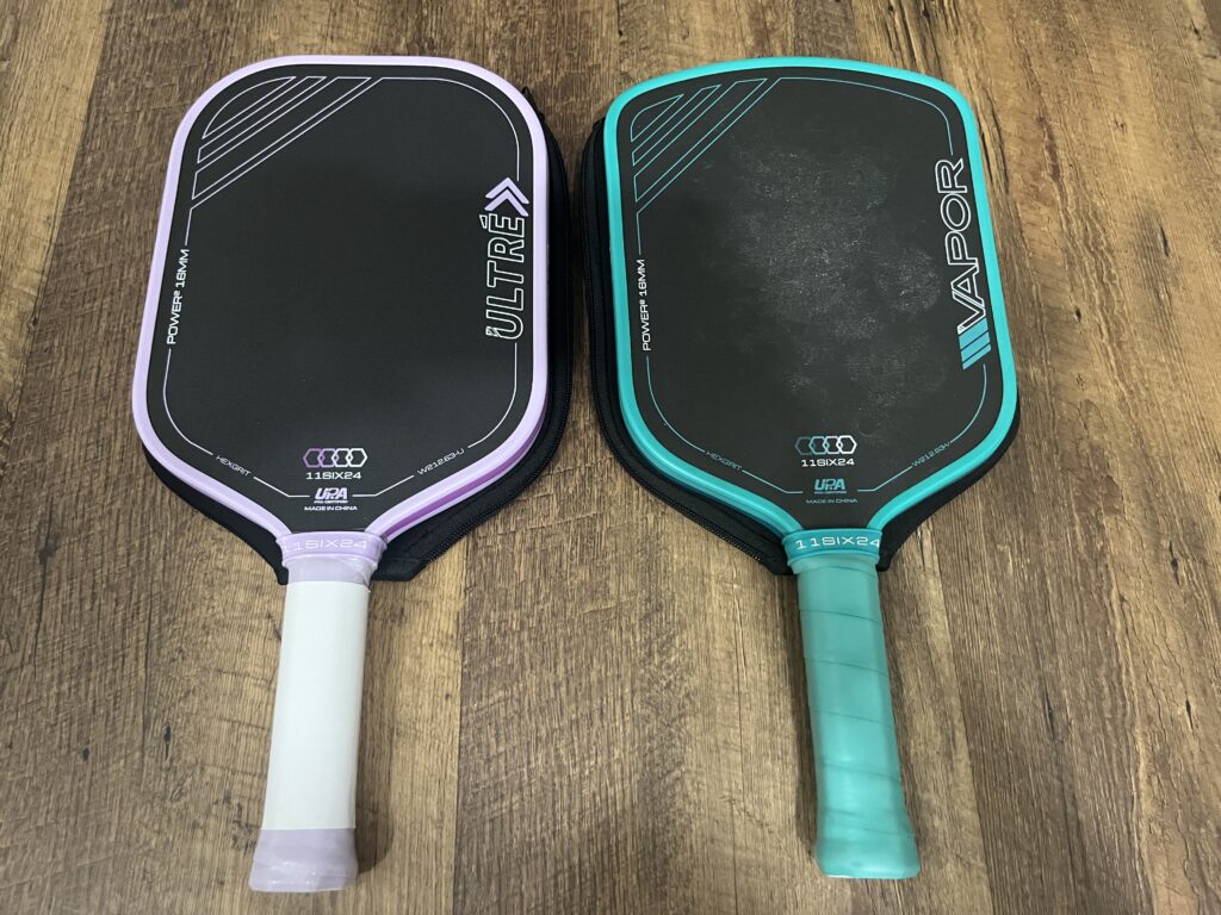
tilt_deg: -69.0
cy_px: 458
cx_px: 610
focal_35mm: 26
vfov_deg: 53.1
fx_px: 917
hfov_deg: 67.3
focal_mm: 5.1
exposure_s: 1/30
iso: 500
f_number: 1.6
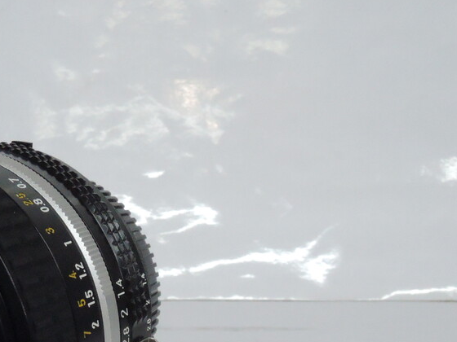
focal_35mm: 60
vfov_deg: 23.5
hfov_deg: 29.9
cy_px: 336
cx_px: -6
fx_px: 792
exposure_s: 1/80
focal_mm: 6
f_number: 7.1
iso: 1600
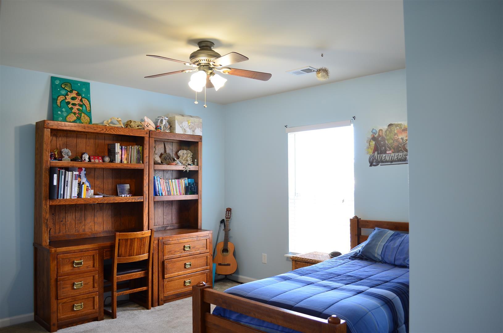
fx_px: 377
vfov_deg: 47.7
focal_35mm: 27
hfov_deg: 67.5
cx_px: 252
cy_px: 166
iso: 400
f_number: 3.5
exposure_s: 1/30
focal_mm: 18
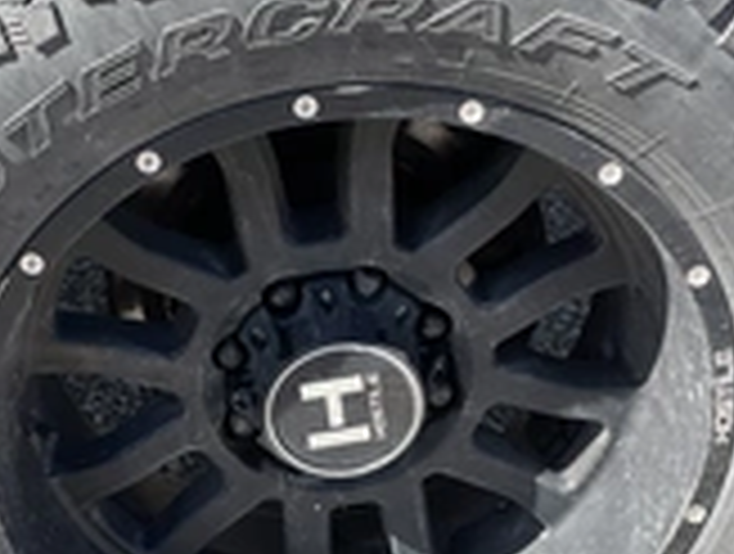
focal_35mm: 71
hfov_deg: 27.3
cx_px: 279
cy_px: 333
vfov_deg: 20.8
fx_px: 1509
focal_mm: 3
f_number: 1.8
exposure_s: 1/620
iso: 25
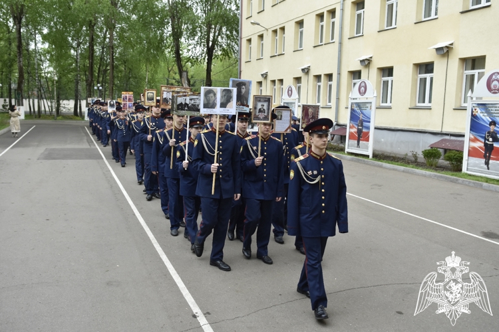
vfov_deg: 40.0
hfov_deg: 57.2
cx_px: 250
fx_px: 457
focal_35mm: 33
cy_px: 166
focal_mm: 22
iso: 640
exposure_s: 1/250
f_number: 4.5
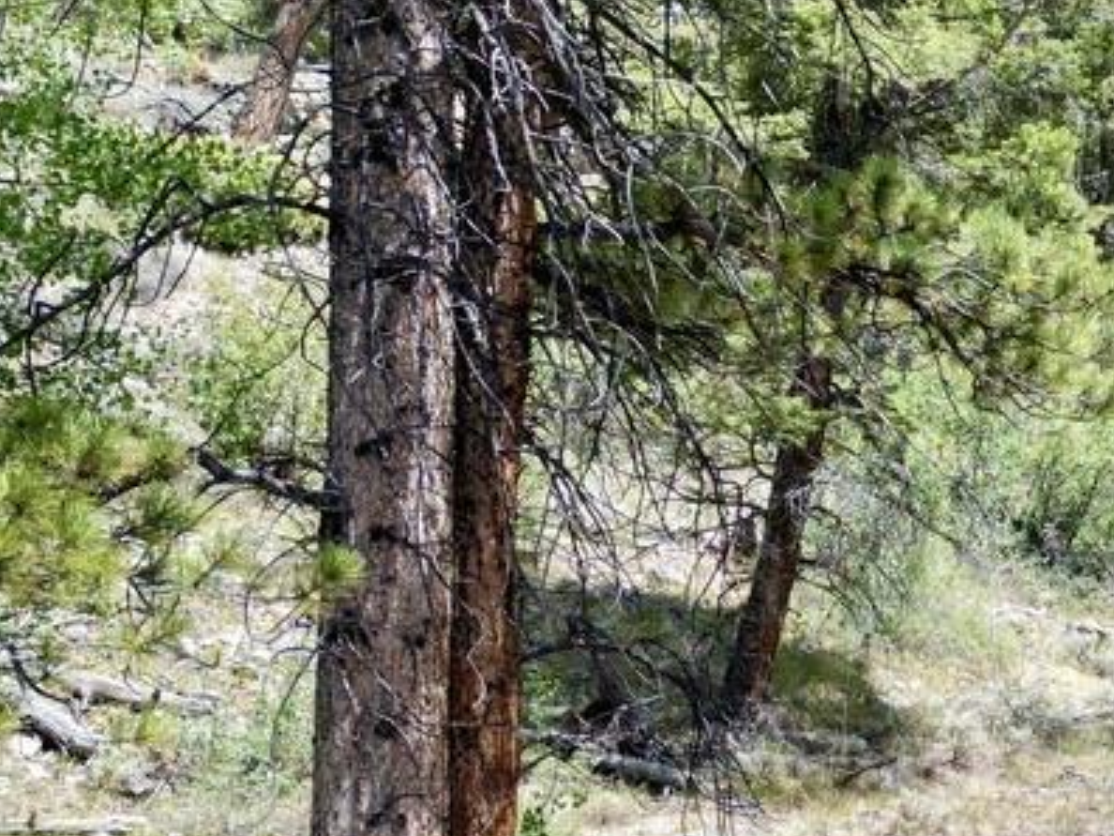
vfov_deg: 23.5
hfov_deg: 28.1
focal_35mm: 62
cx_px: 1257
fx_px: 1995
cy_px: 563
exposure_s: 1/1500
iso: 140
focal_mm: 6.72
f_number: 1.7
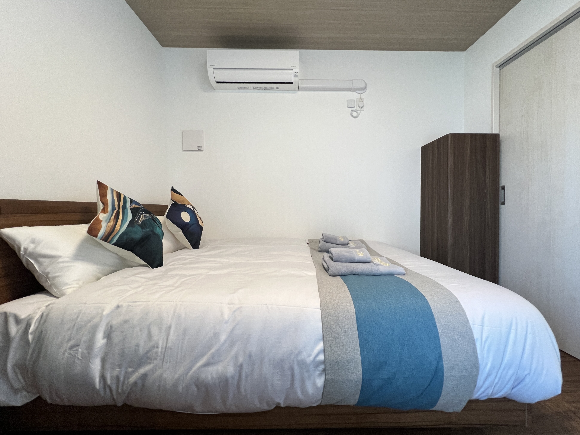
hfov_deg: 106.2
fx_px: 218
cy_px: 218
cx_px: 290
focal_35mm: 13
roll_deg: +0.7
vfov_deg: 89.9
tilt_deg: +0.3
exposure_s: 1/100
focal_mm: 1.57
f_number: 1.8
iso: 200
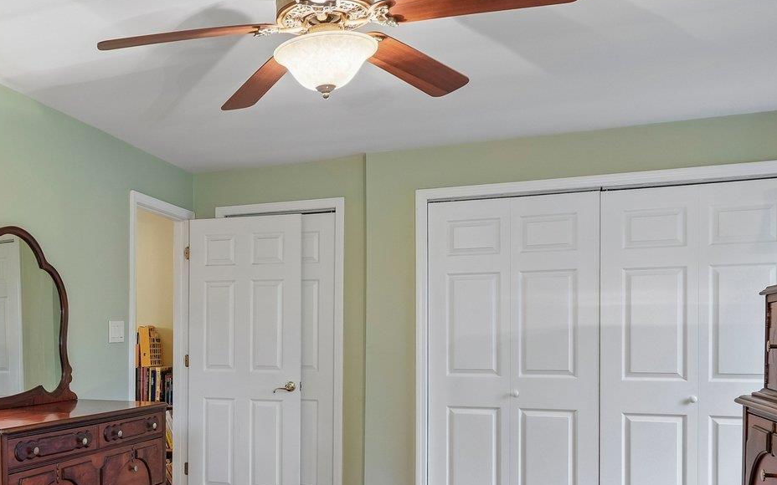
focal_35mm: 36
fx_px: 762
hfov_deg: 51.3
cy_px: 351
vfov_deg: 34.7
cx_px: 178
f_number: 9
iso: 400
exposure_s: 1/3.33
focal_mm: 16
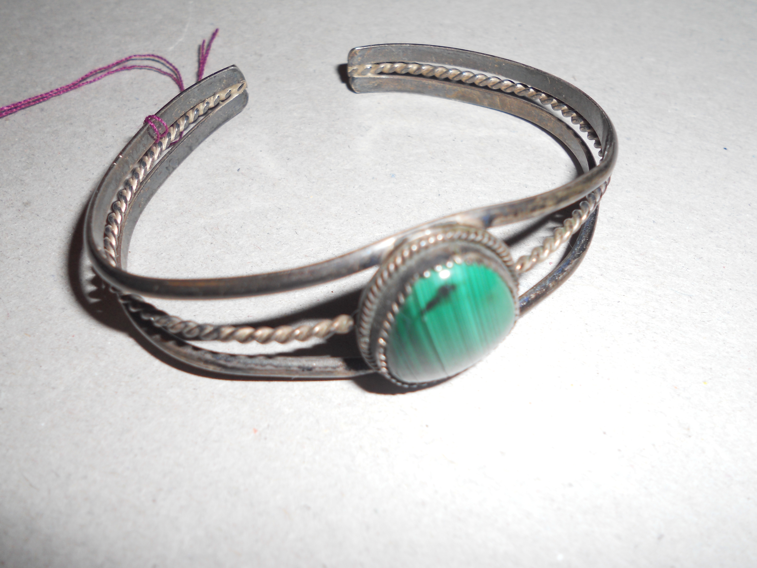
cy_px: 284
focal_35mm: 32
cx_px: 378
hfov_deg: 56.8
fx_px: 700
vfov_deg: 44.2
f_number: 8.8
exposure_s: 1/25
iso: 80
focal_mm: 5.8
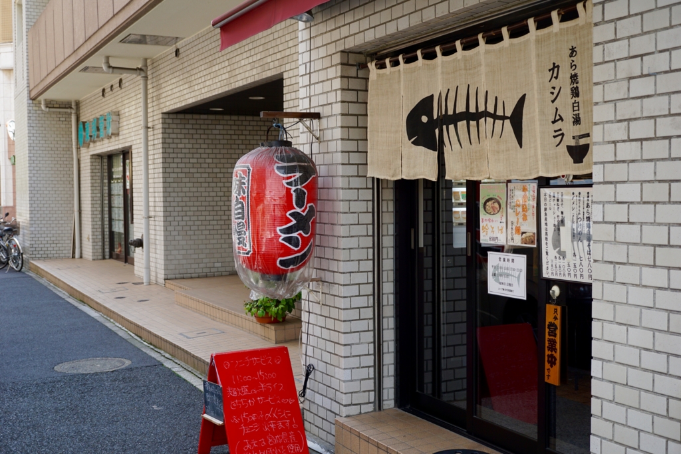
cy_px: 227
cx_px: 340
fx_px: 851
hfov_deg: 43.6
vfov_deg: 29.9
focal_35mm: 45
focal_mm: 30
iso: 125
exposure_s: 1/160
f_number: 4
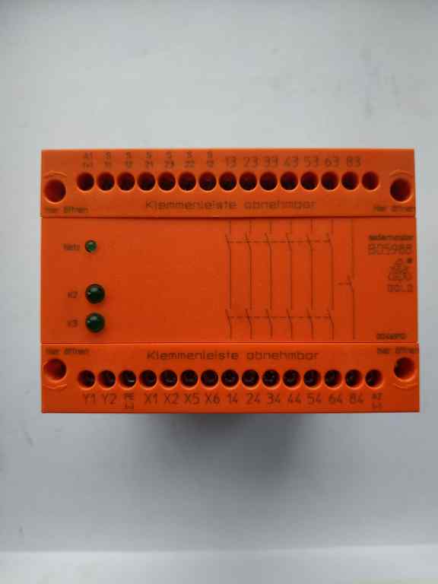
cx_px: 219
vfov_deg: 71.6
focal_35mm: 24
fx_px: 405
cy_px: 292
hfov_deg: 56.8
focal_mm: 3.94
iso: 100
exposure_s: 1/259
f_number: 1.9
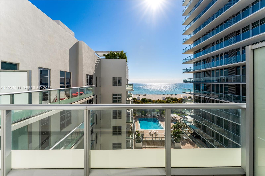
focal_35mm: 14
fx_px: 103
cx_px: 132
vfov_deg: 81.2
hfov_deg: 104.3
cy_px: 88
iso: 320
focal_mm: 14
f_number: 11
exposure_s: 1/800
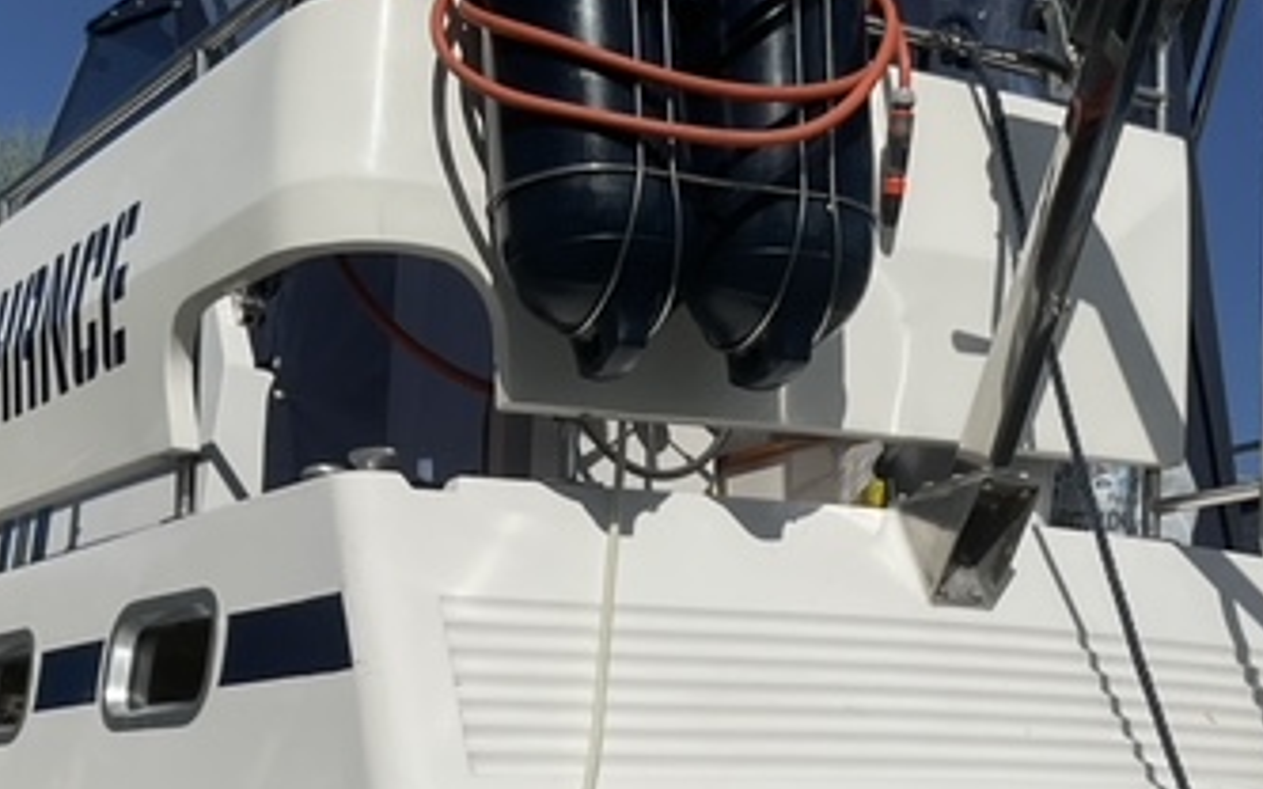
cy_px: 808
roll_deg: -1.7
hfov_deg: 34.6
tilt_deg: +1.8
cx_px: 645
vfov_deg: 21.2
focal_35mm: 59
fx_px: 2030
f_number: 1.8
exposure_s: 1/8621
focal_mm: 3
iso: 20
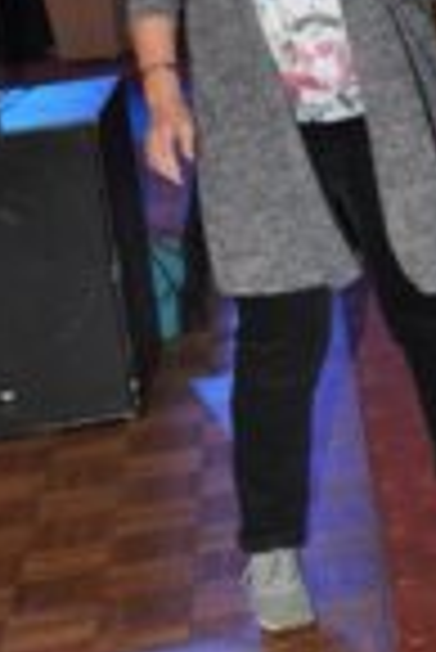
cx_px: 427
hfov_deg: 10.3
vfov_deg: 15.2
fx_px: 2392
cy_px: -27
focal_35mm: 132
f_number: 4.2
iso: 800
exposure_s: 1/60
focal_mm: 32
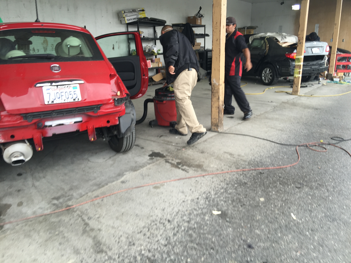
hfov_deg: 61.7
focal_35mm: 29
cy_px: 132
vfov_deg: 48.2
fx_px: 294
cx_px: 176
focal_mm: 4.15
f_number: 2.2
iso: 32
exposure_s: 1/60
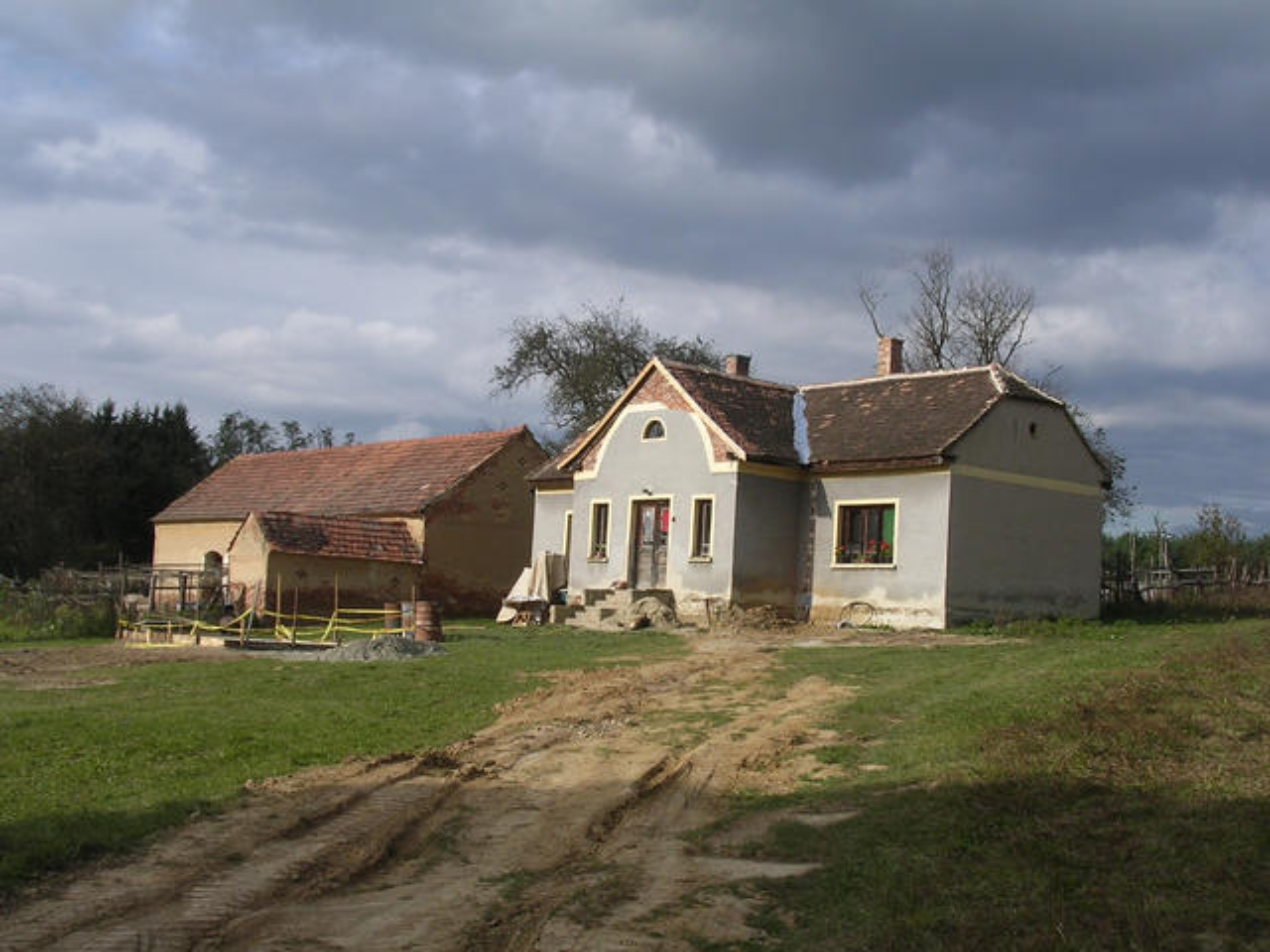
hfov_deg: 41.2
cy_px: 476
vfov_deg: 31.5
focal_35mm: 46
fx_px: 1688
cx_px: 635
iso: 100
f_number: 6.1
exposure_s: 1/322
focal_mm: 7.1
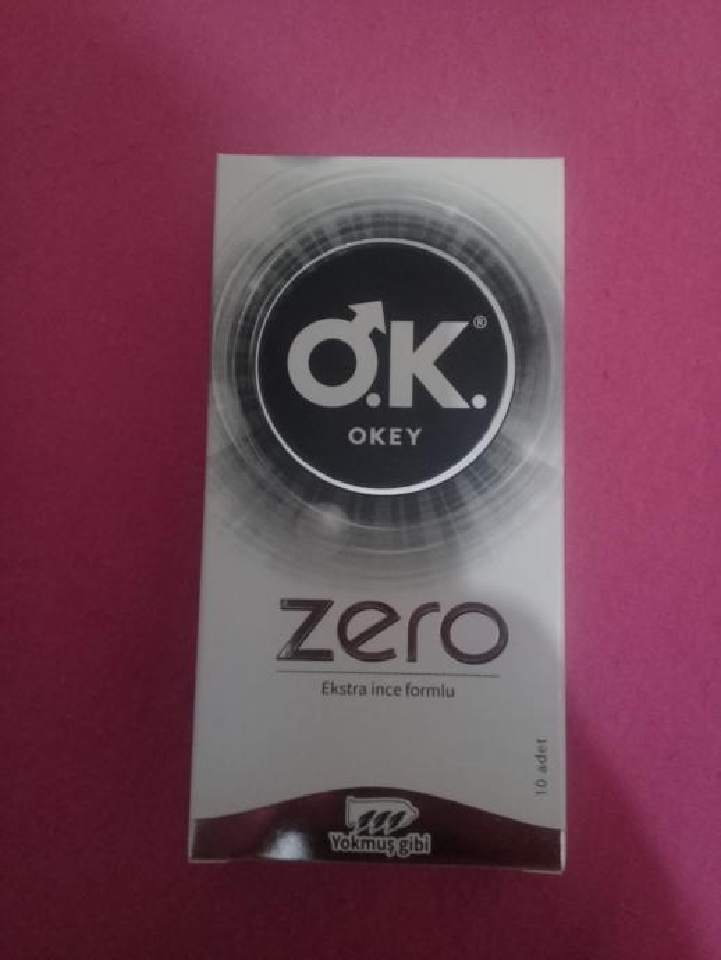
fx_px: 860
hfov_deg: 45.5
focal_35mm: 31
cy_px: 480
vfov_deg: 58.3
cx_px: 360
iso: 200
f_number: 2.2
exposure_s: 1/17
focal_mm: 3.3
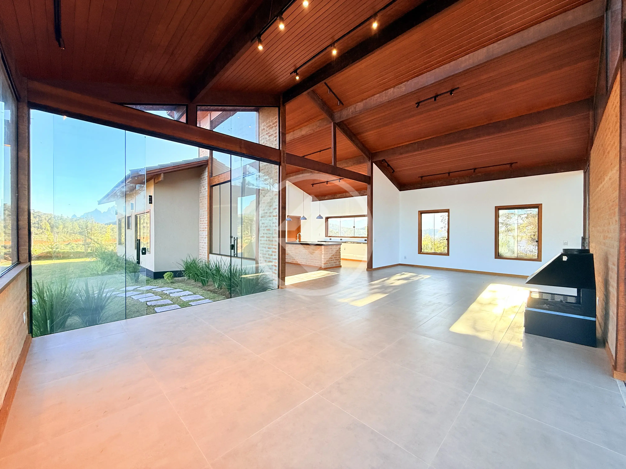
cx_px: 313
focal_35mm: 14
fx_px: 253
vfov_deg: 85.7
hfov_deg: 102.1
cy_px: 234
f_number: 2.2
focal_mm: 2.22
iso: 64
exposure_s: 1/175
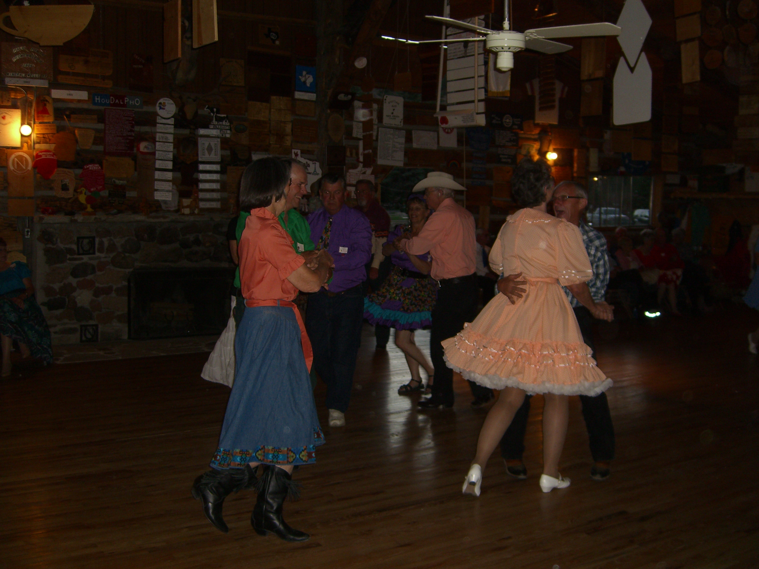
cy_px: 284
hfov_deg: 49.0
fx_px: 833
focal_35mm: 38
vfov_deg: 37.7
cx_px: 380
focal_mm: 7.9
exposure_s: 1/60
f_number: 2.8
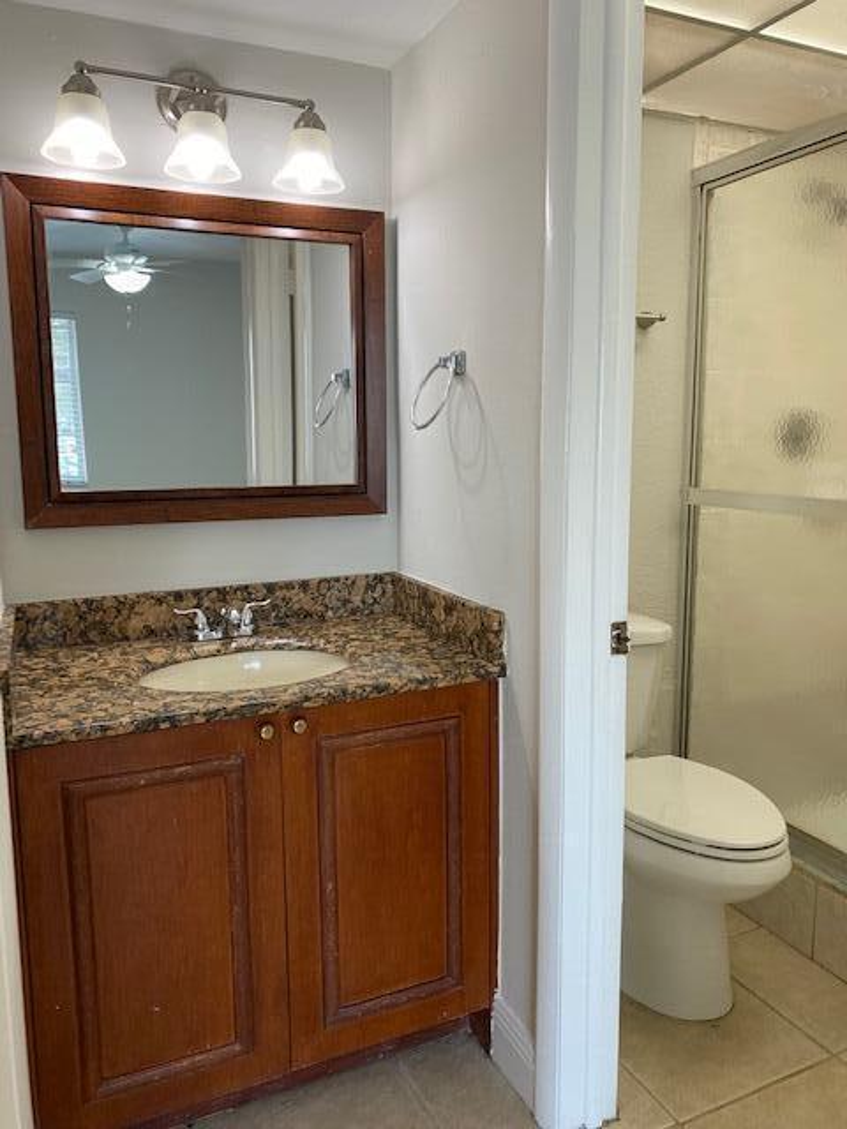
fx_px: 848
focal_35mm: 26
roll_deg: +0.0
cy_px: 564
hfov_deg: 53.1
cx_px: 424
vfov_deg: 67.3
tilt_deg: -7.4
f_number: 1.8
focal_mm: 4.25
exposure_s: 1/120
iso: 100
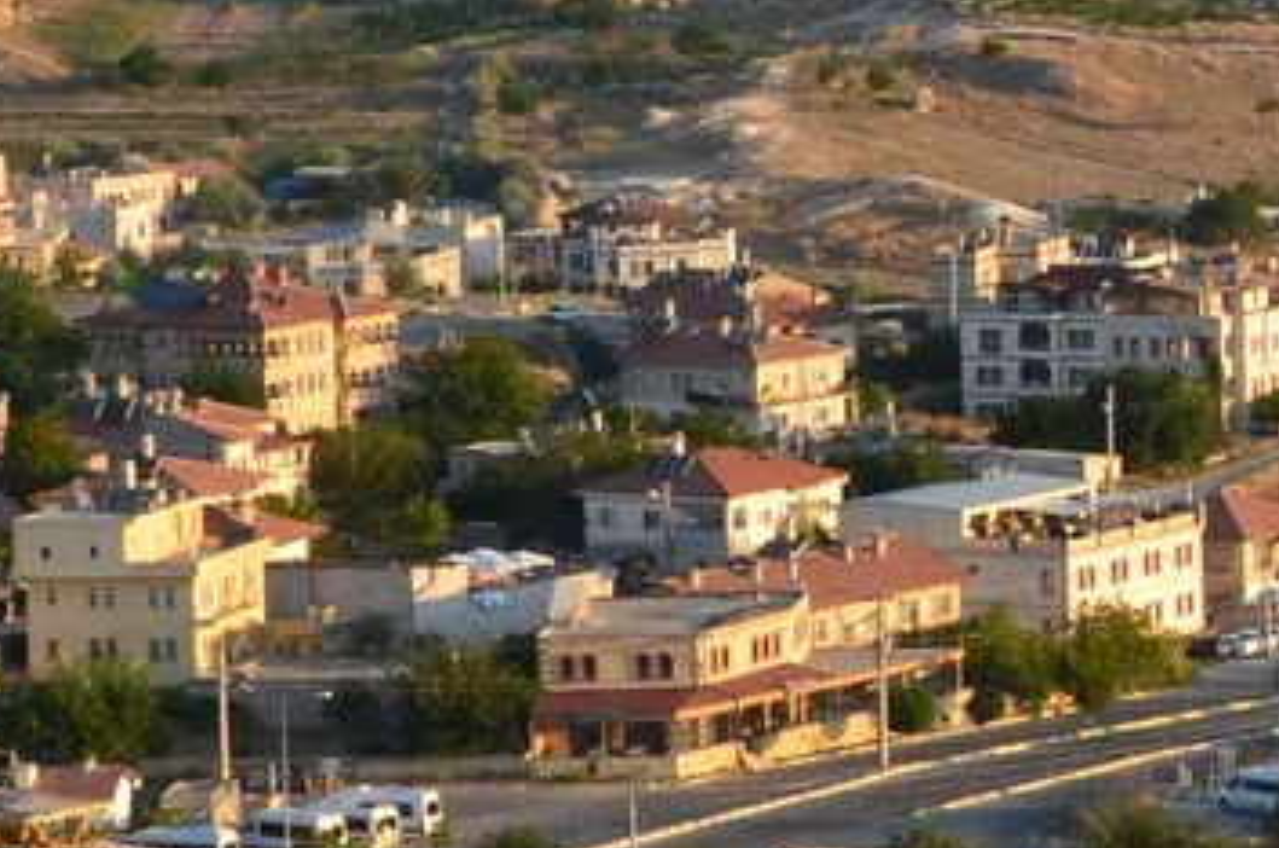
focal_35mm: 188
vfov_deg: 7.3
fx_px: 6657
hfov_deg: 9.9
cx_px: 2815
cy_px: 214
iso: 400
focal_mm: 23
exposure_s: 1/250
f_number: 10
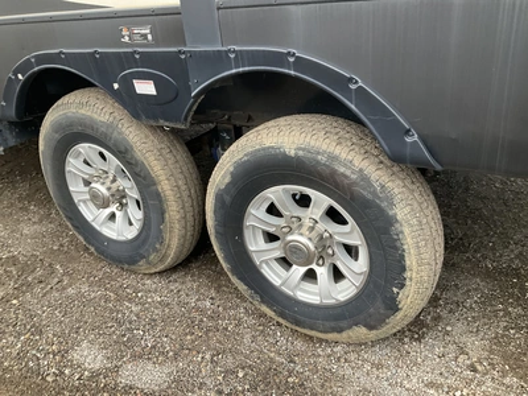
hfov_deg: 61.7
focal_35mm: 29
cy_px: 198
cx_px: 264
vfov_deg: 48.2
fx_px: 442
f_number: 1.8
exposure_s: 1/122
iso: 64
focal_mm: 3
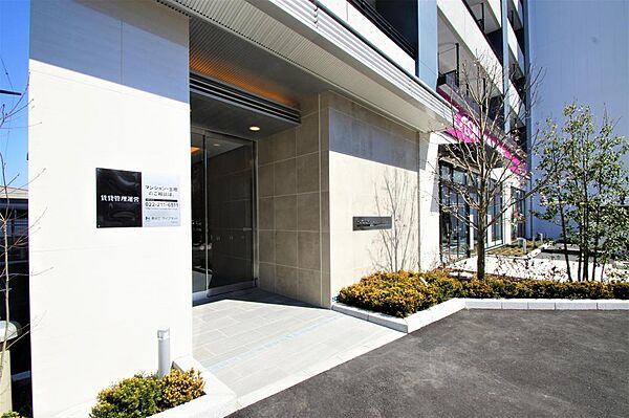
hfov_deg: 100.4
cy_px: 209
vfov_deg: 77.2
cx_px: 314
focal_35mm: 15
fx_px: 262
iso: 100
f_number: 11
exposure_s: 1/80
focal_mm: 10
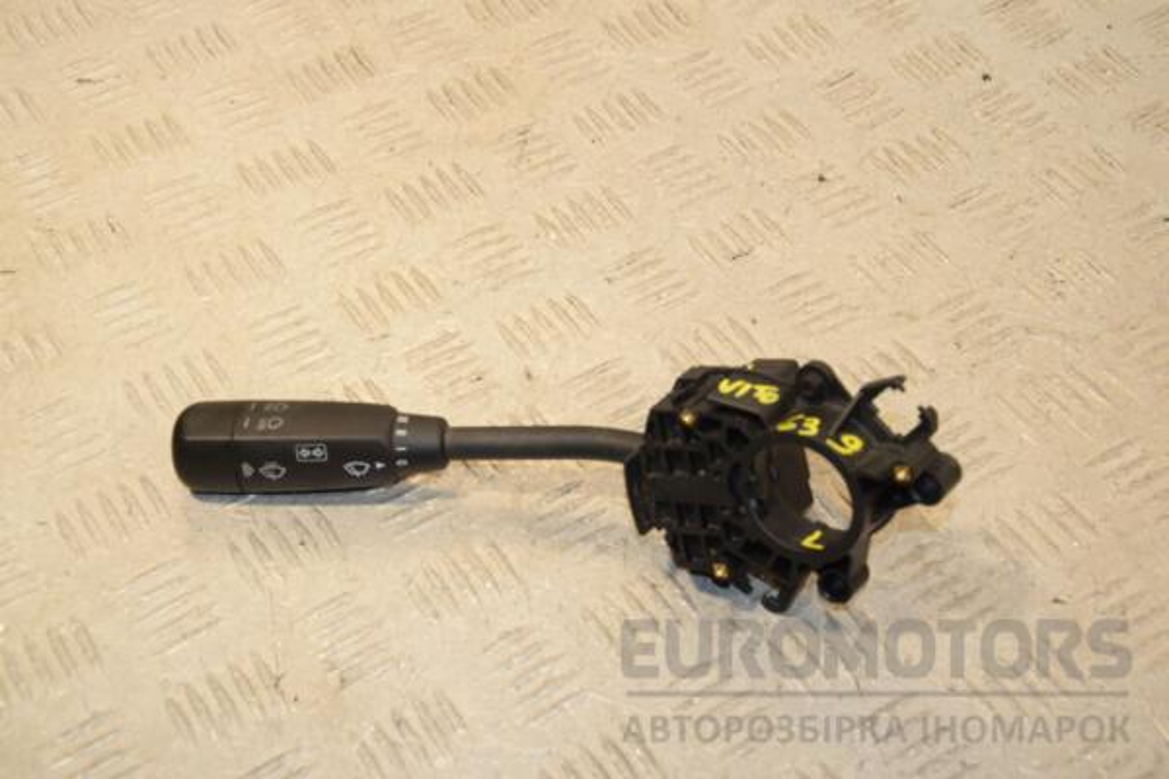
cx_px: 584
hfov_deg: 33.4
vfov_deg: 22.6
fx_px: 1948
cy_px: 390
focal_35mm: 60
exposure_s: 1/200
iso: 800
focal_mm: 40
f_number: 7.1
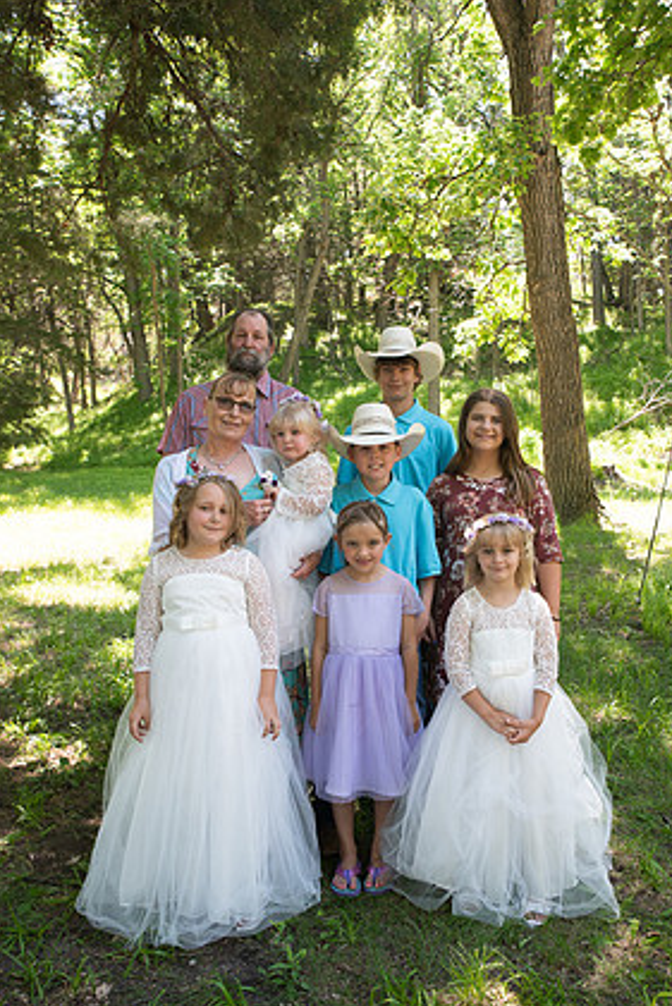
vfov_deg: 60.3
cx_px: 352
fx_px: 867
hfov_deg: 42.3
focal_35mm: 31
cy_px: 509
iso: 250
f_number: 5
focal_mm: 29
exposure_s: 1/125
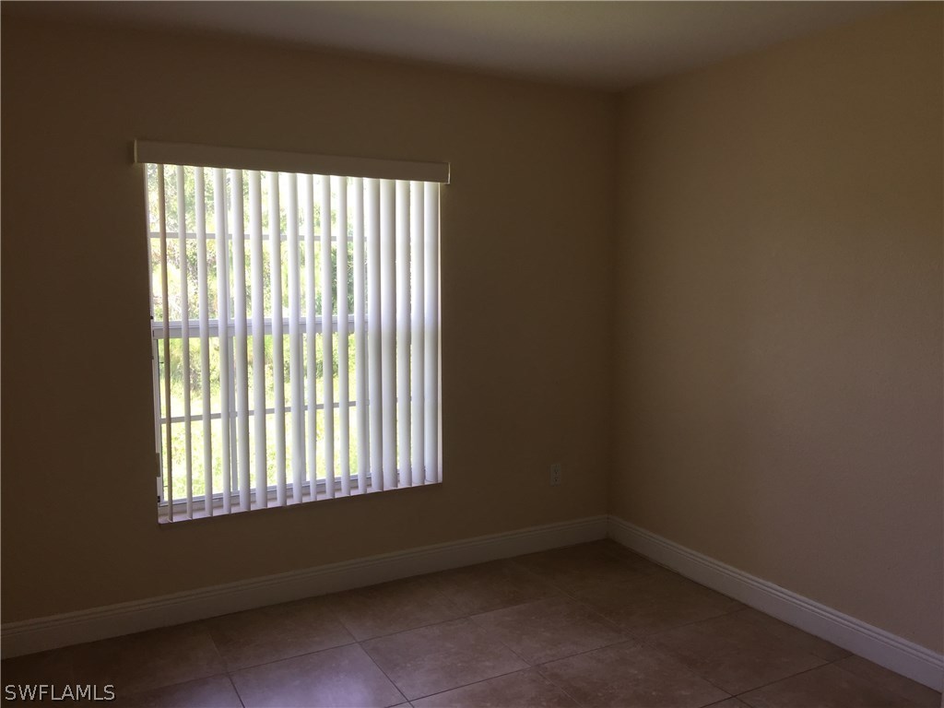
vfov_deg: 48.2
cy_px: 354
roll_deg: +0.0
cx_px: 472
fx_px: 791
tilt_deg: -4.8
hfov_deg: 61.7
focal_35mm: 29
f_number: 2.2
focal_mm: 4.15
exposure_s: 1/120
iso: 40
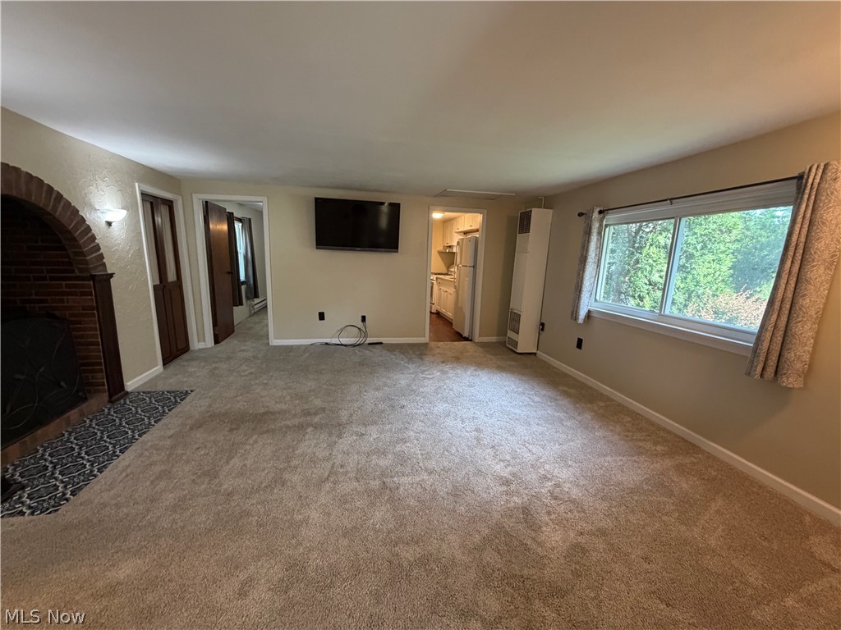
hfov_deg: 102.1
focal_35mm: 14
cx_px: 420
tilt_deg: -10.1
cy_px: 315
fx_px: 340
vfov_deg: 85.7
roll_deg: -0.9
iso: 400
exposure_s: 1/60
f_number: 2.2
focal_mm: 2.22
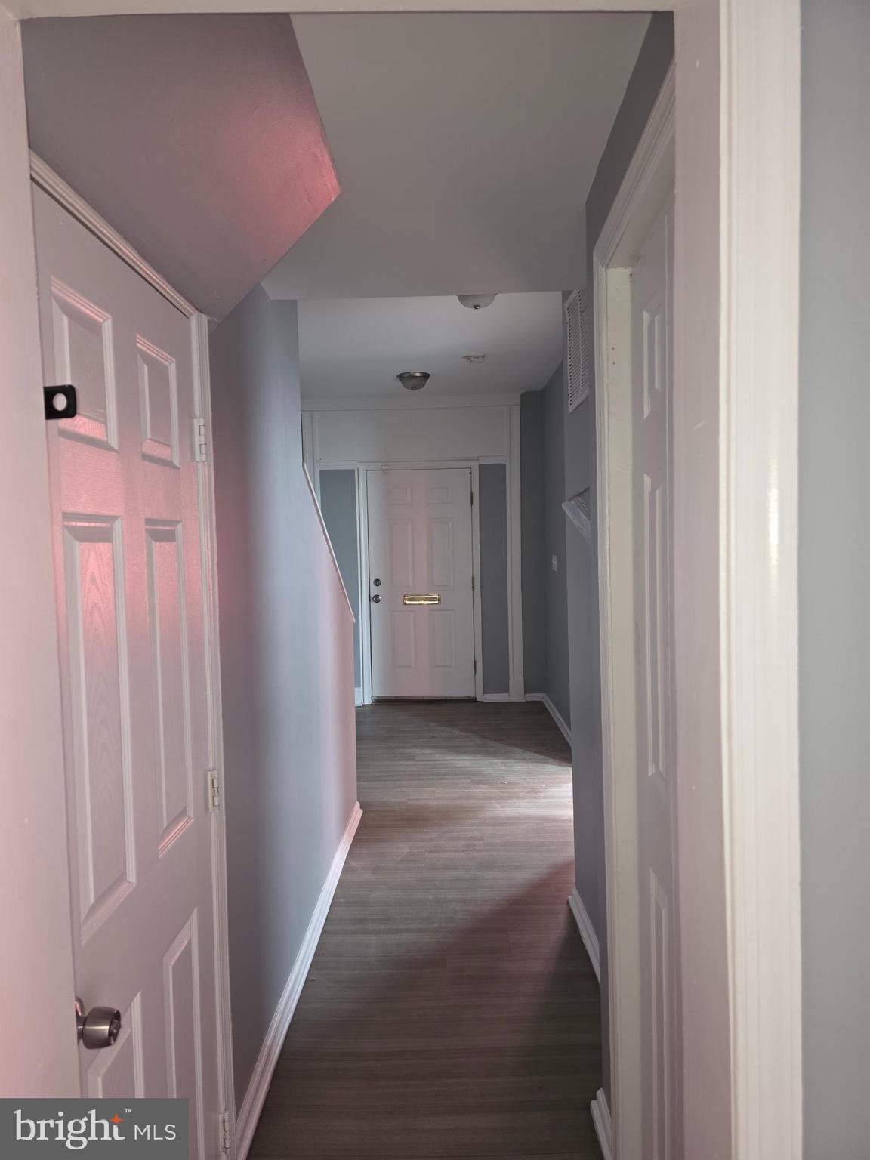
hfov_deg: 58.9
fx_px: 771
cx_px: 435
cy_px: 580
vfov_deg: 73.9
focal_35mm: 23
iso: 2500
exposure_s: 1/13.5
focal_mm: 6.3
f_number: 1.7
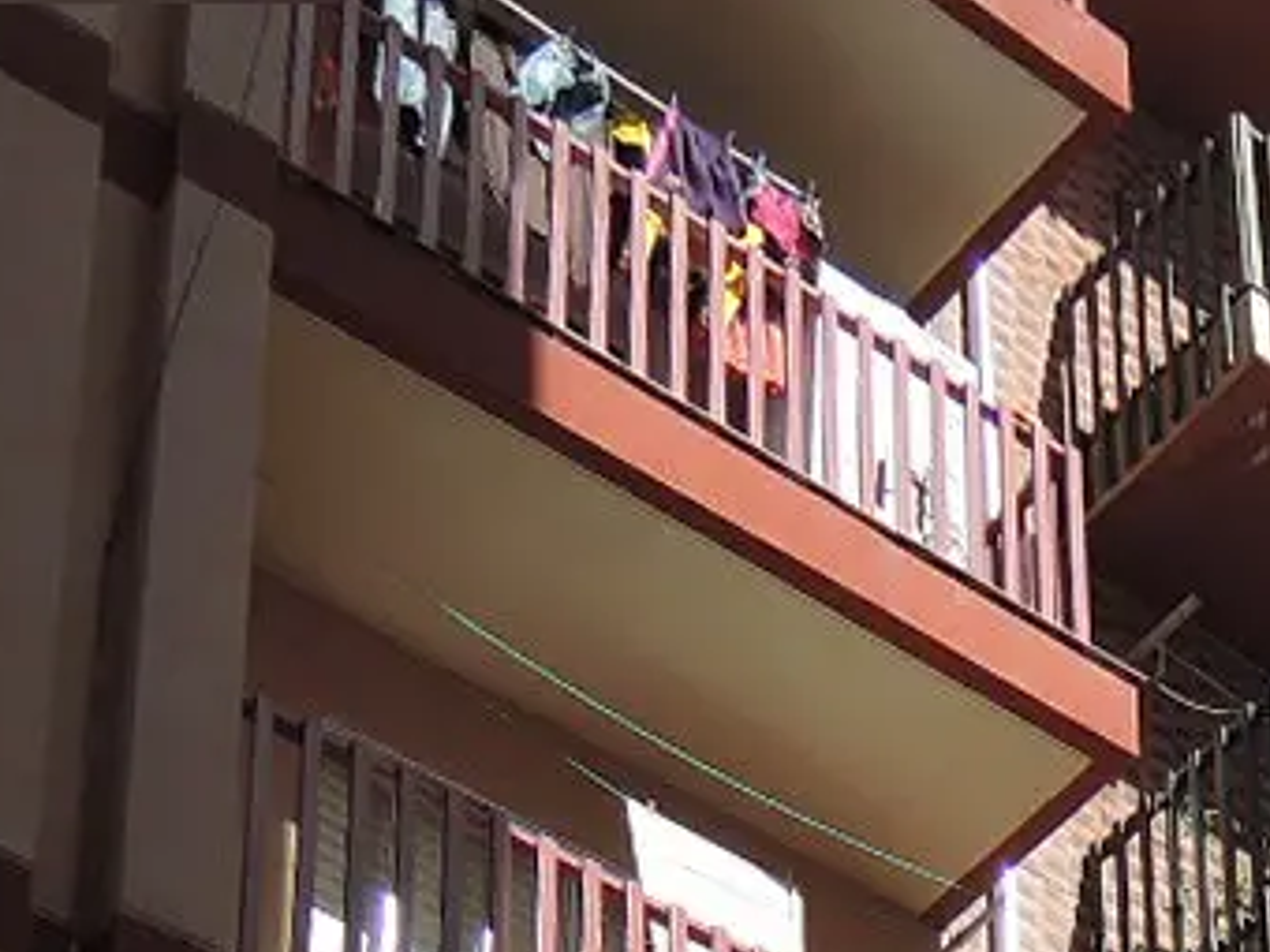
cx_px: 1617
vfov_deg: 11.3
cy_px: 2132
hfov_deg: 16.5
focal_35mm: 113
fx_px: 4146
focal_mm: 5.1
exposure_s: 1/125
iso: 80
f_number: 2.8
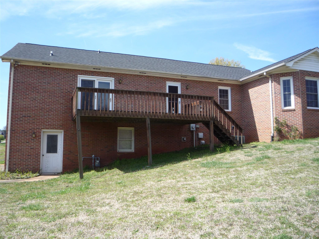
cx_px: 160
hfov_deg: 60.0
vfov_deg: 46.8
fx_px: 276
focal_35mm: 30
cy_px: 120
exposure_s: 1/320
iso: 100
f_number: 4
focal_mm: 5.2
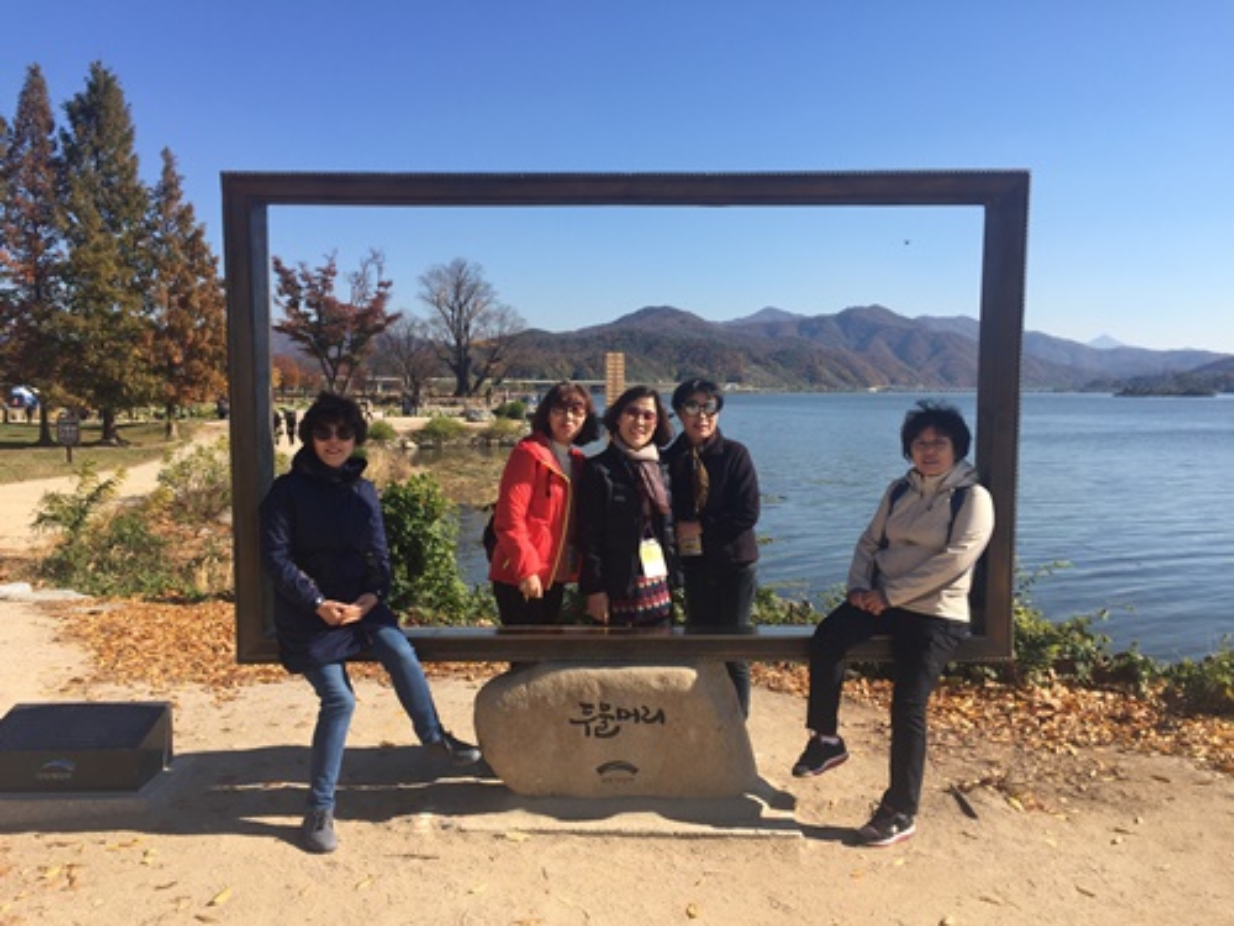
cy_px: 463
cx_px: 617
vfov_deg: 48.2
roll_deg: -1.6
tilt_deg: -5.5
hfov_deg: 61.7
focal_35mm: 29
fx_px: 1034
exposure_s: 1/1522
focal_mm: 4.15
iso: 32
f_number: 2.2
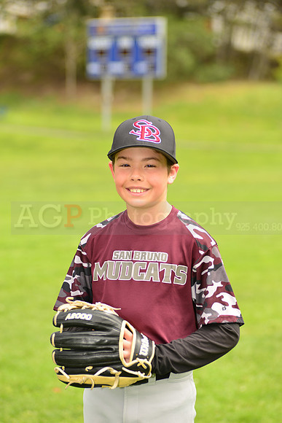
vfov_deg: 15.2
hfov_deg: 10.2
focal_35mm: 135
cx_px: 141
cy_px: 212
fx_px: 1585
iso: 100
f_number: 5
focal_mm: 135
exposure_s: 1/250
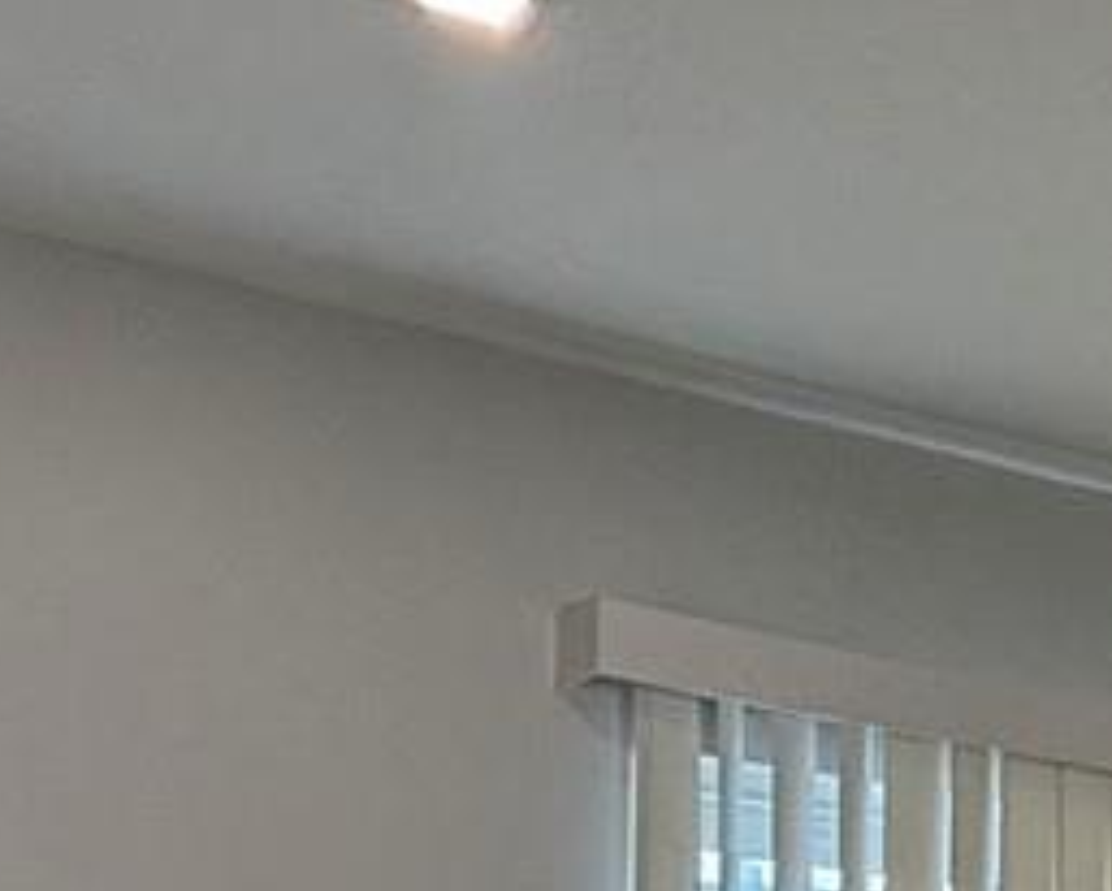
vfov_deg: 15.6
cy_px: 1587
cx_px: 1592
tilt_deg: -5.9
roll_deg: -3.2
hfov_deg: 19.9
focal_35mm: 85
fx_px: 2800
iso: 64
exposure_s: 1/156
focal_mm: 2.22
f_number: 2.2
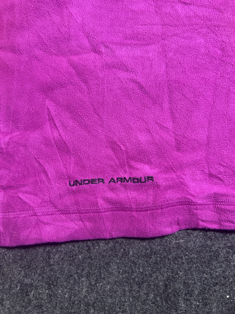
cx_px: 118
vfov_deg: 67.3
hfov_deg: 53.1
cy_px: 157
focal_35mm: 26
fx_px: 235
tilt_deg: -68.3
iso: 400
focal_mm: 5.7
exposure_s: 1/33
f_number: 1.5
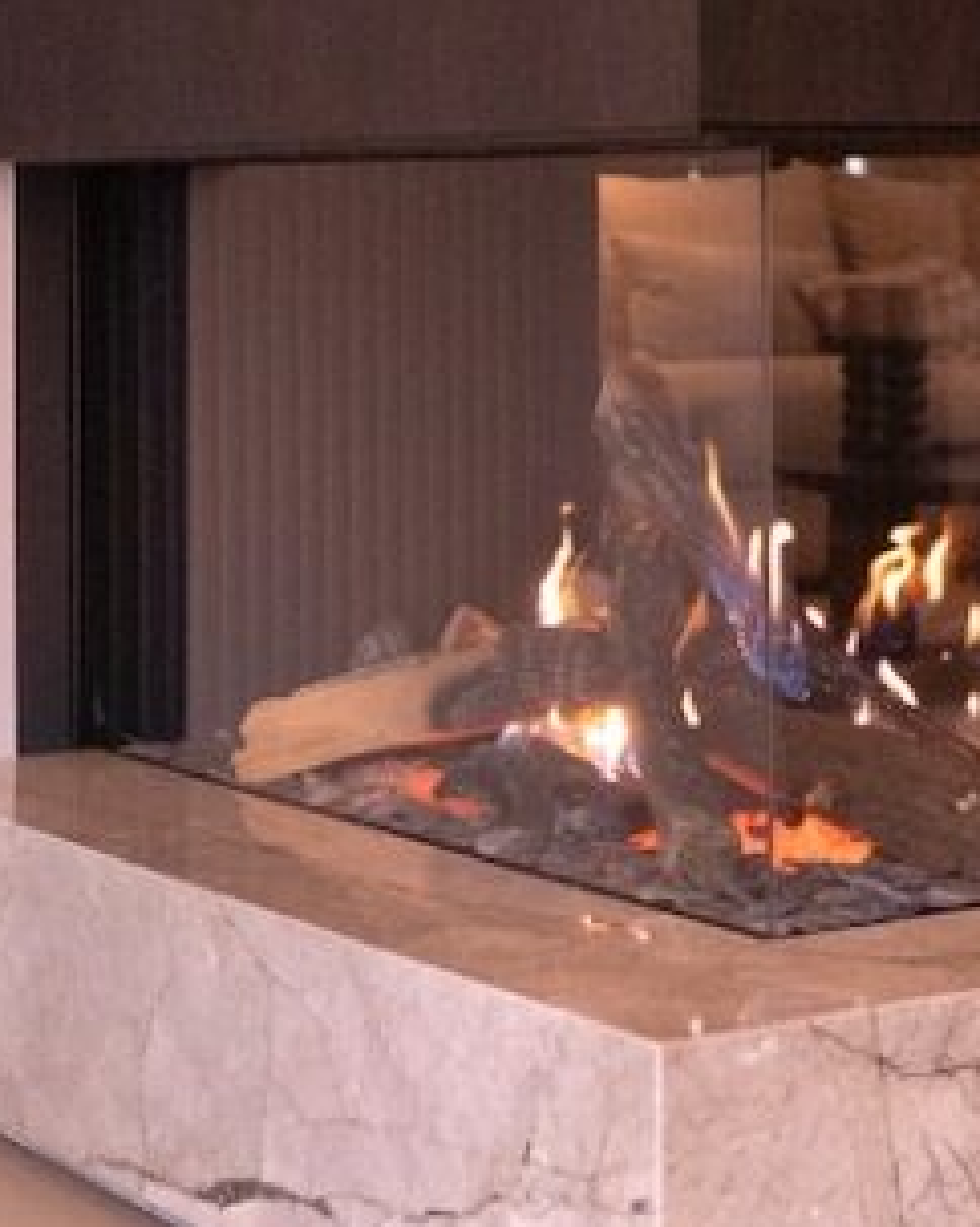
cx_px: 1166
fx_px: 3339
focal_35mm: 92
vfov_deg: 19.3
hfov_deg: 16.1
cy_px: -340
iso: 800
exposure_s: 1/125
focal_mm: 29
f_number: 2.8
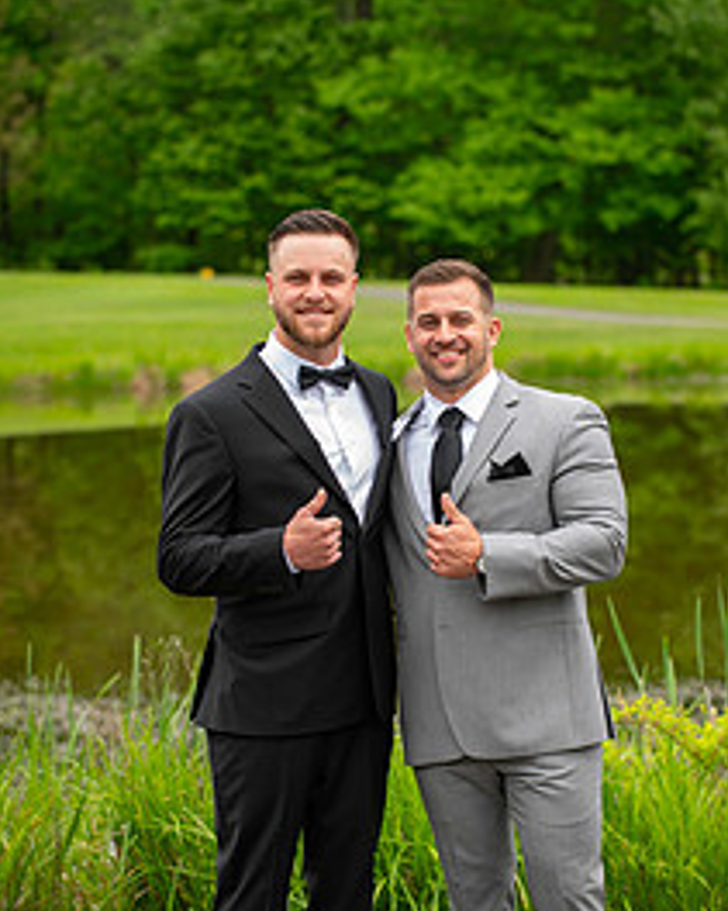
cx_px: 404
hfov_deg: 12.8
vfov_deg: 16.0
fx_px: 3234
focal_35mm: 120
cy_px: 438
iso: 64
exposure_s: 1/250
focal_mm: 75
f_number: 2.8
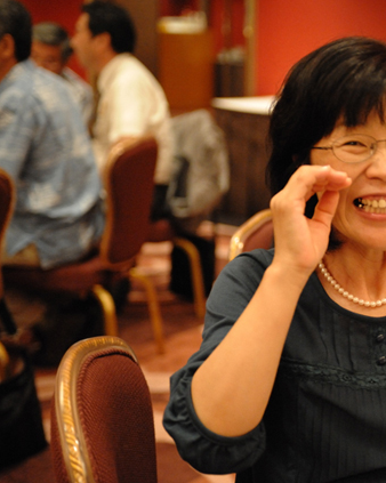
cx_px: 355
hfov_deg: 21.0
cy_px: 242
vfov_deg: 26.8
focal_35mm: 71
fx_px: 1015
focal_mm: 50
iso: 6400
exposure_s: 1/125
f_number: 2.8
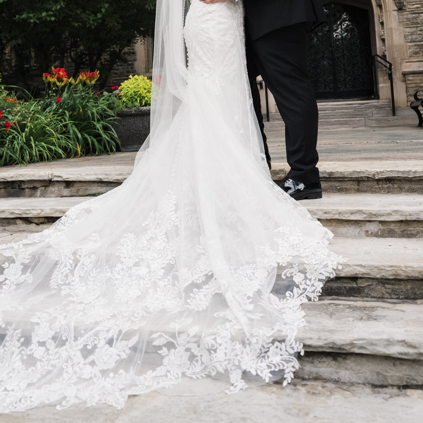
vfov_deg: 39.8
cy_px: 70
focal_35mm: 40
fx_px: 553
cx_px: 192
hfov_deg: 41.8
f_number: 3.5
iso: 200
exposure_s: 1/125
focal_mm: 28
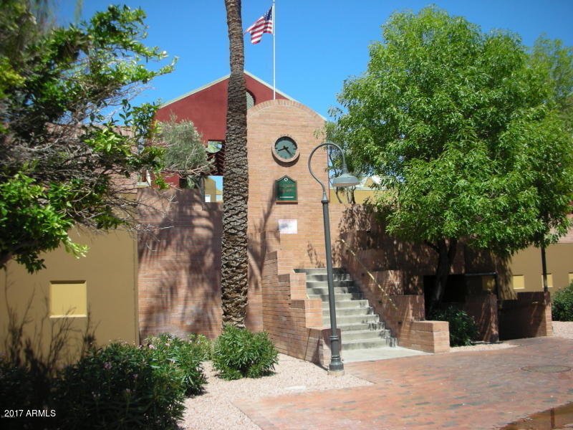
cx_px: 286
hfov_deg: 52.6
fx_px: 579
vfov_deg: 40.7
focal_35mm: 35
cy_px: 215
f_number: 8.5
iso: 50
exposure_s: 1/68.6
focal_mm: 5.8
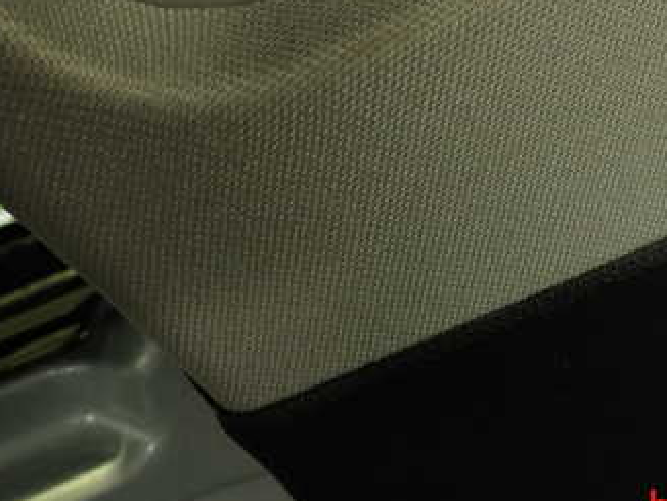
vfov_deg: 30.5
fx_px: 887
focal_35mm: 46
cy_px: 76
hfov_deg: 40.1
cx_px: 497
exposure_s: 1/30
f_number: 2
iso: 320
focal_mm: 4.5
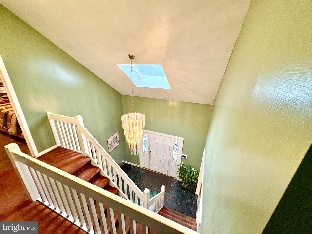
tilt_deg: -20.4
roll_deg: -0.7
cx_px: 156
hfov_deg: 102.1
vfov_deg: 85.7
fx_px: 126
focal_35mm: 14
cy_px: 117
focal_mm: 2.22
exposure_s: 1/60
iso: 200
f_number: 2.2
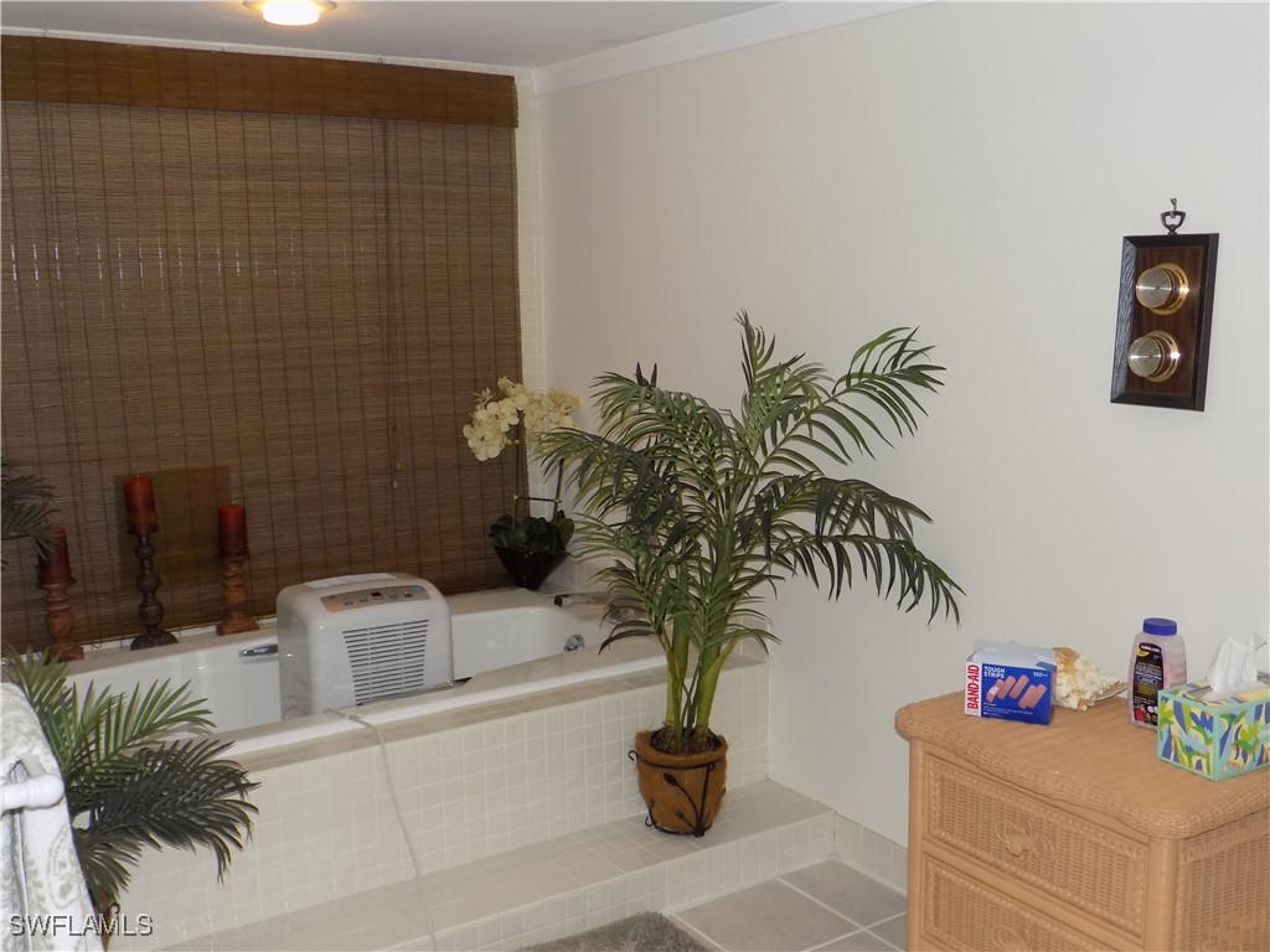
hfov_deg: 54.0
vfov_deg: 41.8
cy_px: 476
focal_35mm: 34
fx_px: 1247
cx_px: 635
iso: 200
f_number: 3.4
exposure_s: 1/30
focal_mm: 6.1
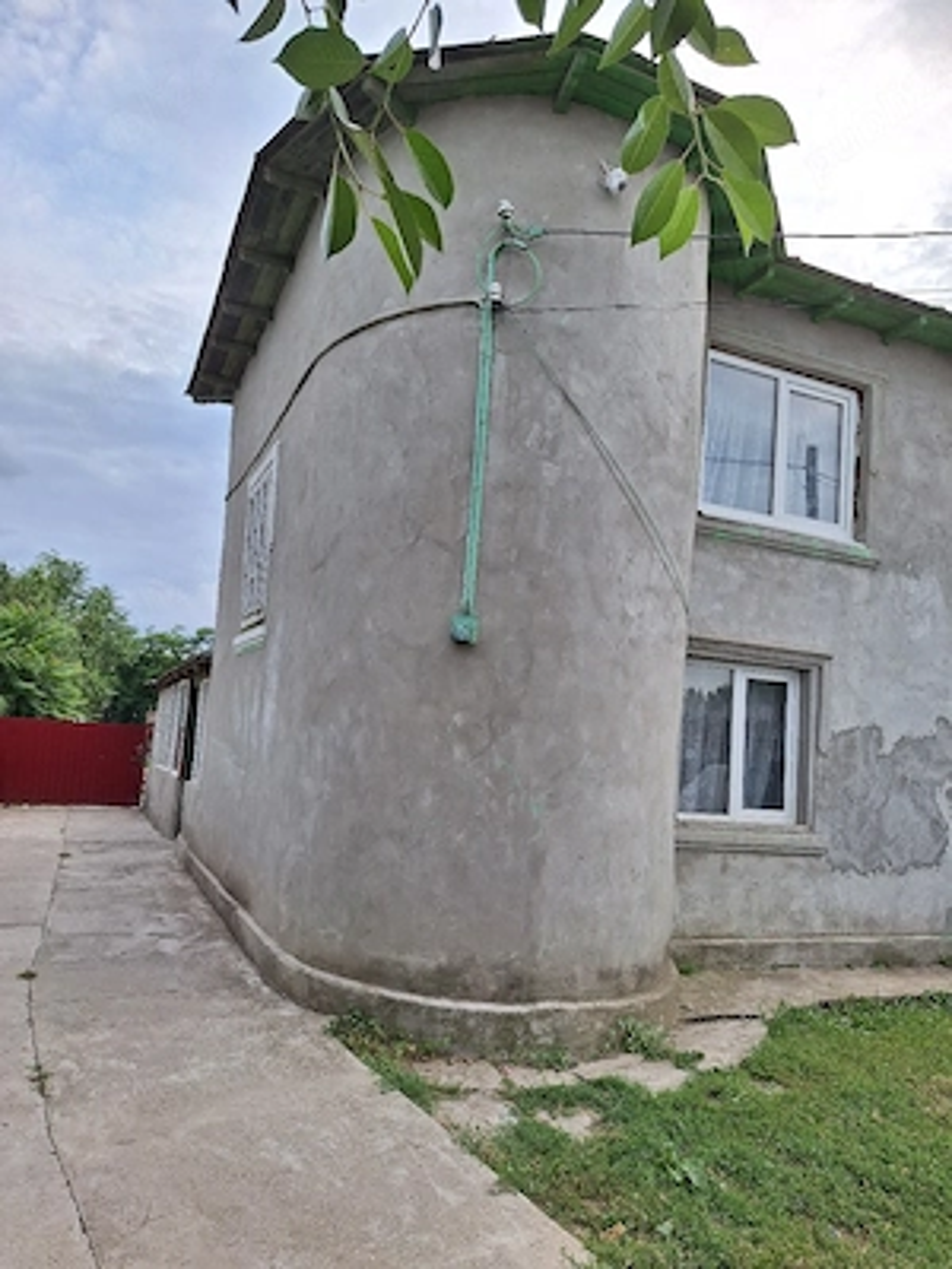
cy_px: 634
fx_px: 843
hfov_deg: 58.9
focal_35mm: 23
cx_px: 476
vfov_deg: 73.9
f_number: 1.8
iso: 40
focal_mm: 5.54
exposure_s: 1/455
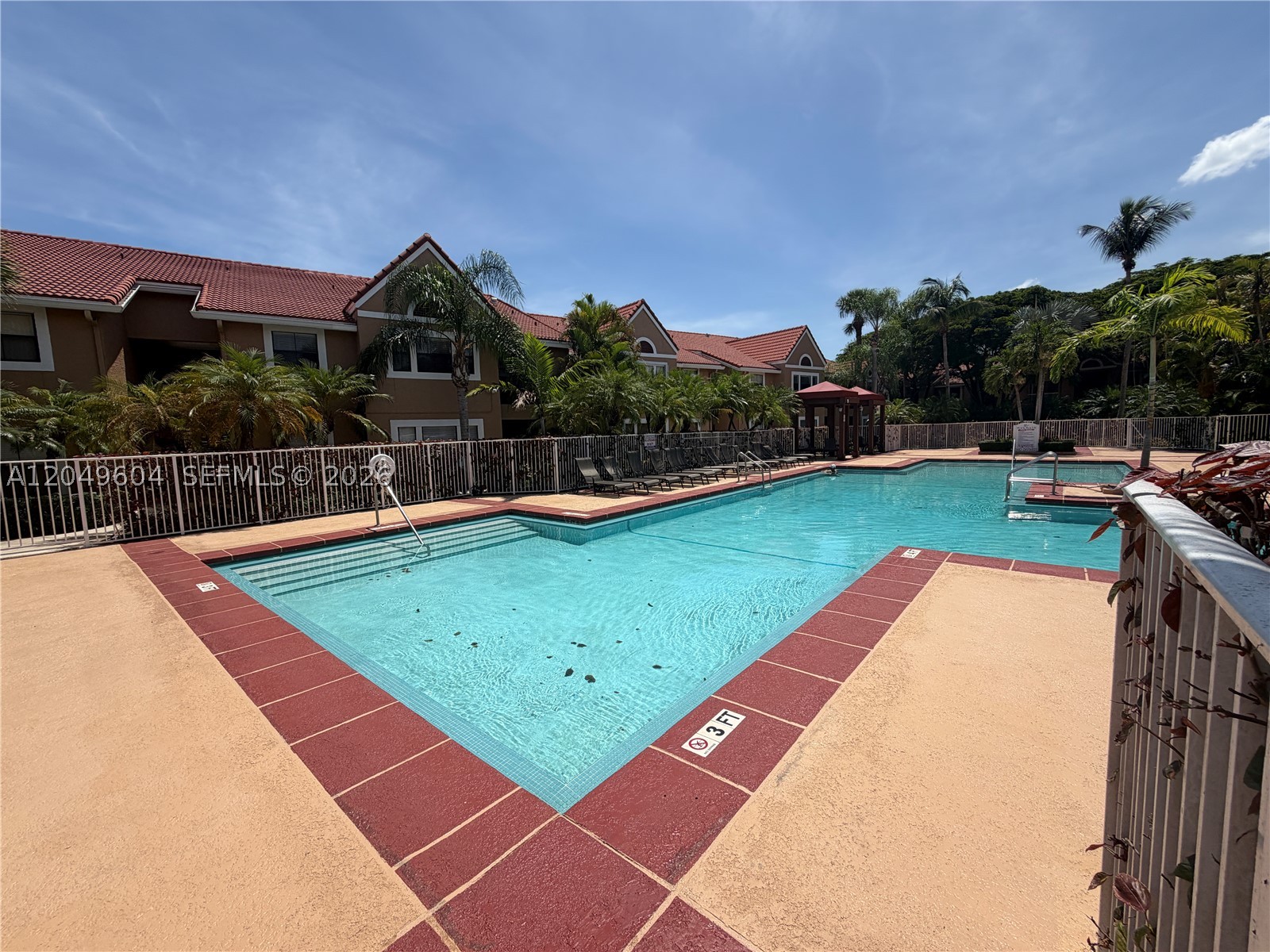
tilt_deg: -5.7
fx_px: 514
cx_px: 635
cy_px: 476
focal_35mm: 14
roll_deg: +1.6
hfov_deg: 102.1
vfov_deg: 85.7
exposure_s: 1/1399
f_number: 2.2
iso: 20
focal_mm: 2.22
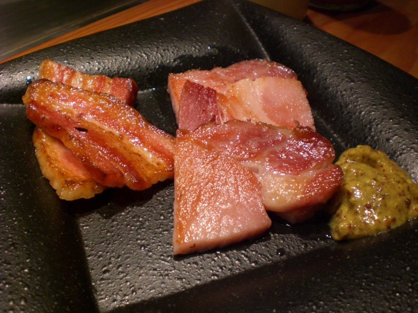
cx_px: 209
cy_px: 156
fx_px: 459
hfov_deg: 49.0
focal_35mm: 38
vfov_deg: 37.7
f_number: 3.1
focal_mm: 6.3
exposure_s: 1/40
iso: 200
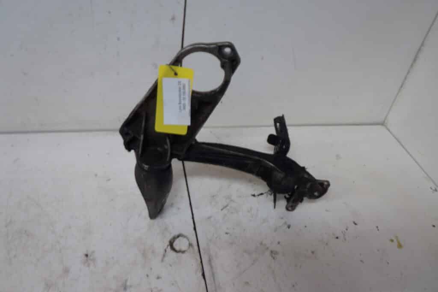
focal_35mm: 27
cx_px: 219
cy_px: 146
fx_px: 329
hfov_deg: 67.4
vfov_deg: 47.9
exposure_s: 1/5
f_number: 5
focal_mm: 18
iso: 100
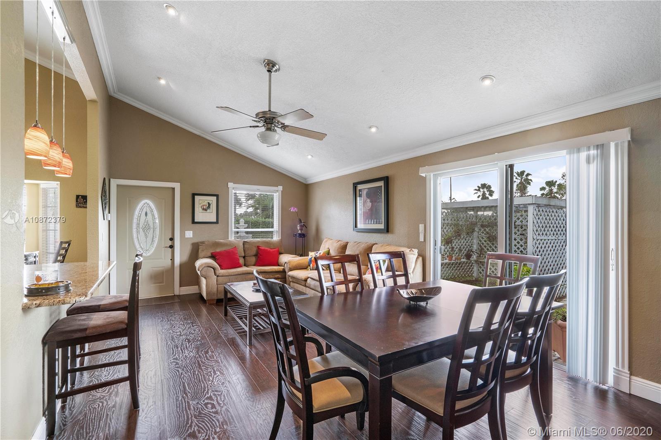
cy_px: 220
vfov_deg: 73.7
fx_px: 294
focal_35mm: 16
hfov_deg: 96.7
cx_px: 330
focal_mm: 16
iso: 500
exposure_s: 1/8
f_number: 10
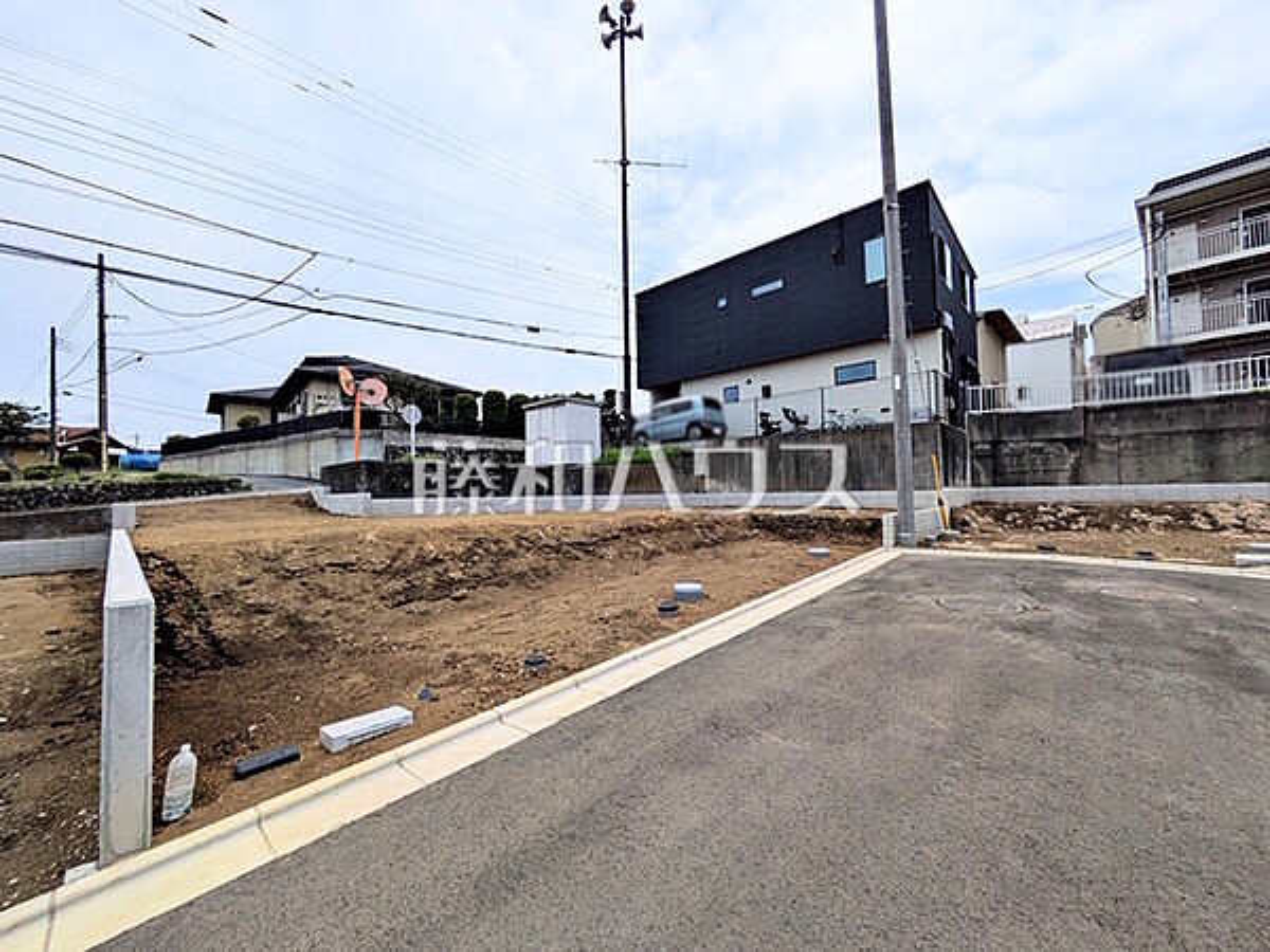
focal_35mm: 14
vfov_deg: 85.7
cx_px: 635
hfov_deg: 102.1
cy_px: 476
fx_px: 514
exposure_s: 1/3846
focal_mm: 1.83
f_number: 2.2
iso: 53
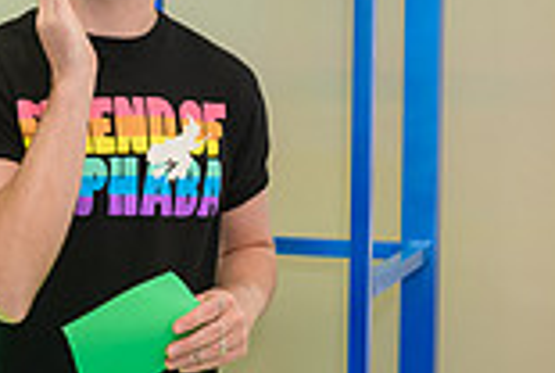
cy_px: 149
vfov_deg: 9.7
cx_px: 129
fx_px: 2193
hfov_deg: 14.4
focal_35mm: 142
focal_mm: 38
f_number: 3.2
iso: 400
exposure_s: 1/125
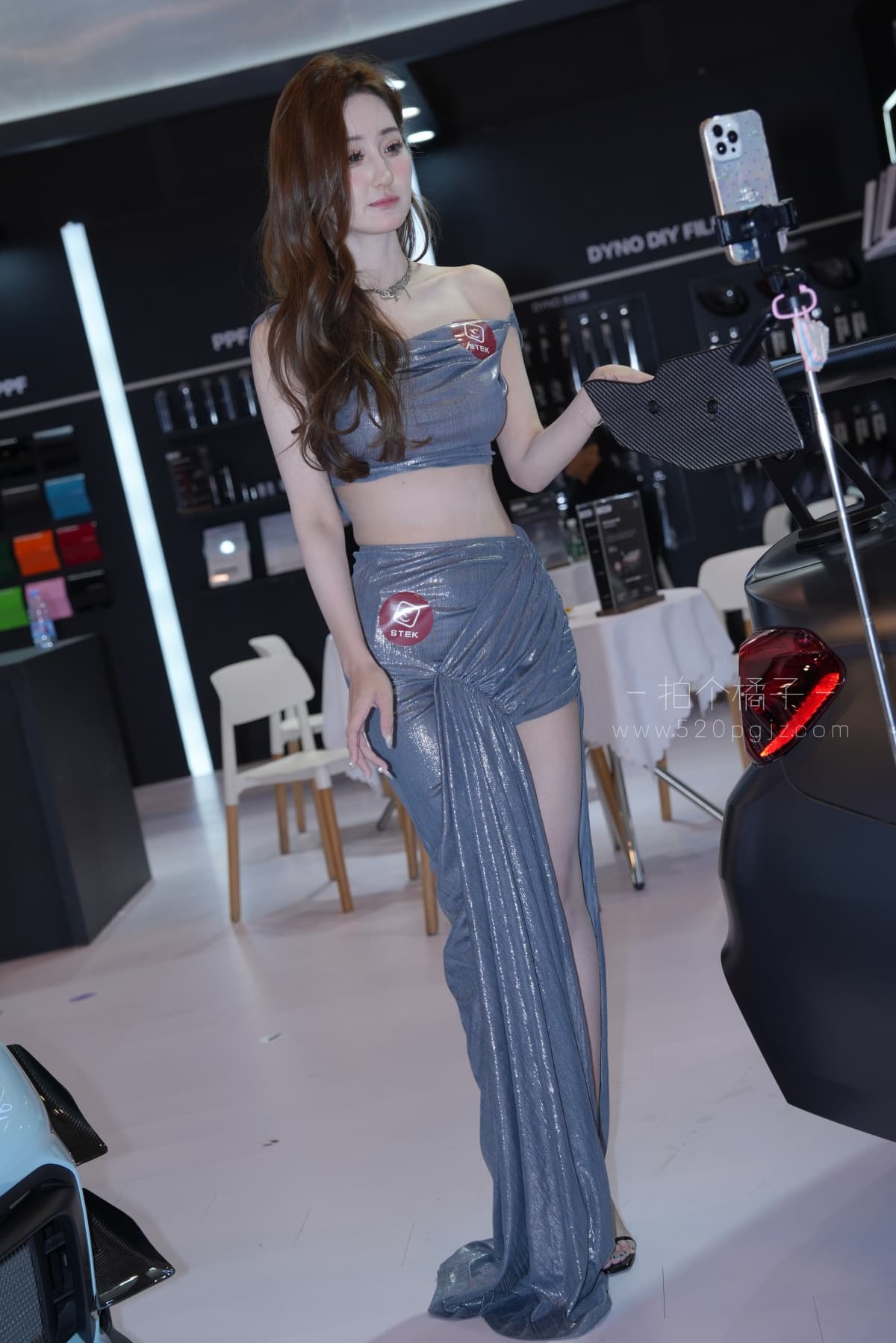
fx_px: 2449
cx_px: 448
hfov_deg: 20.7
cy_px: 672
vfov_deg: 30.7
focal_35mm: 66
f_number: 5
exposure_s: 1/160
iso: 400
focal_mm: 65.6
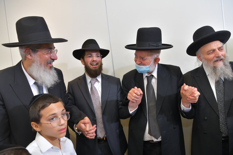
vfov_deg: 49.5
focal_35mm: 26
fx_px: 168
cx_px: 116
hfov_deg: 69.4
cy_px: 78
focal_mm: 26
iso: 1000
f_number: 5.6
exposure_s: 1/125
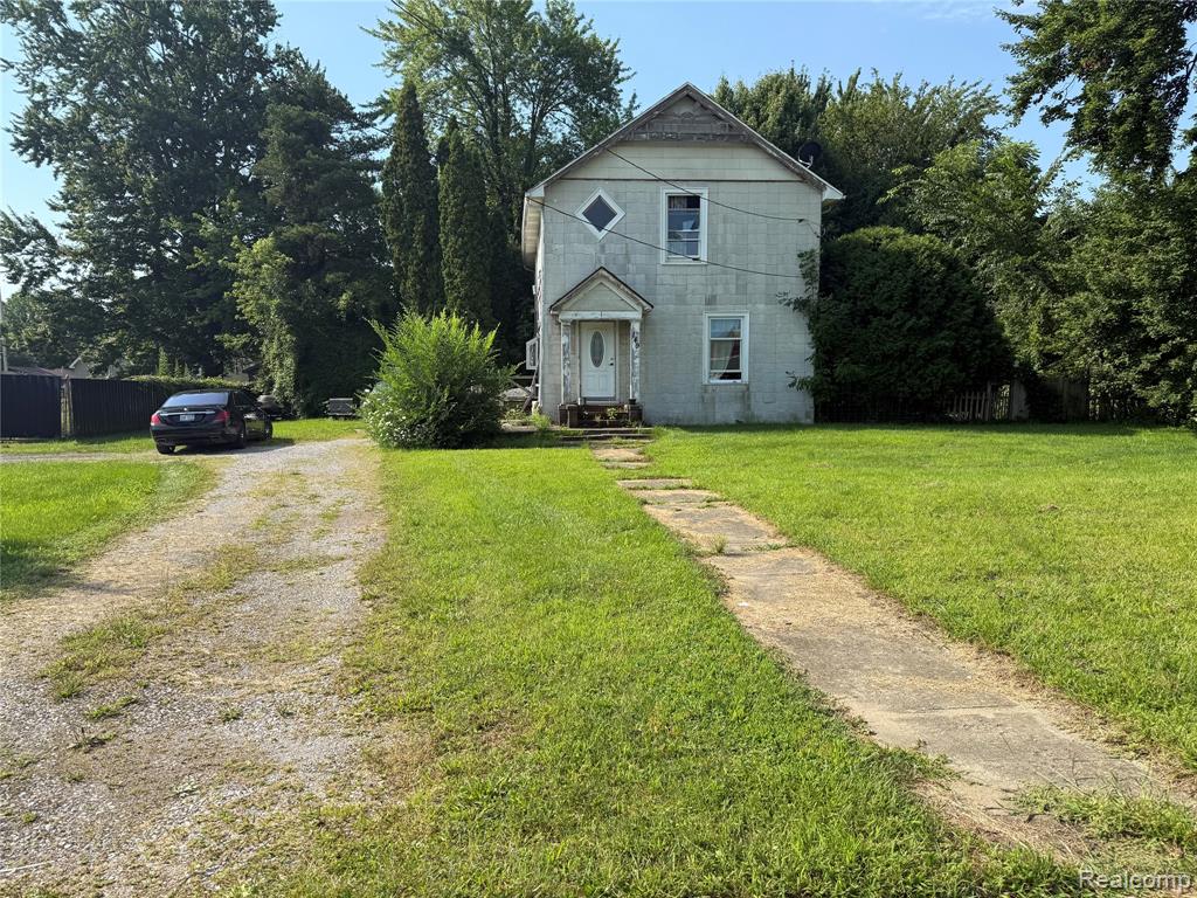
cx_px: 598
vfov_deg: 56.8
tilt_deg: -3.9
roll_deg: +0.5
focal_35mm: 24
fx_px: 830
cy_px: 449
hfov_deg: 71.6
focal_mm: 6.76
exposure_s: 1/2703
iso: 80
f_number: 1.78
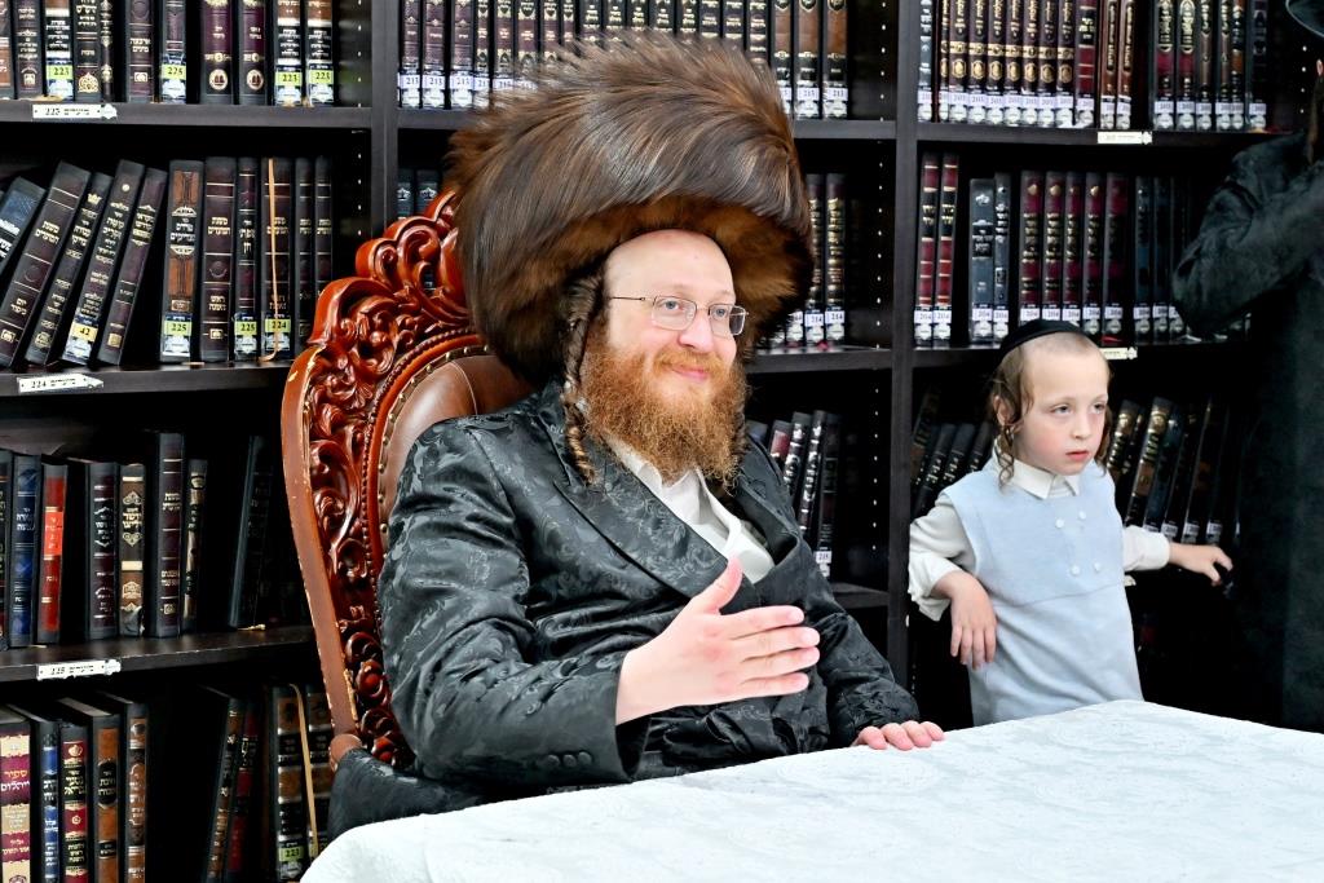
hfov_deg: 29.2
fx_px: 2538
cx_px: 662
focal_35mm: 69
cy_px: 442
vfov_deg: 19.7
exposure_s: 1/160
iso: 800
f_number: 4
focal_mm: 46
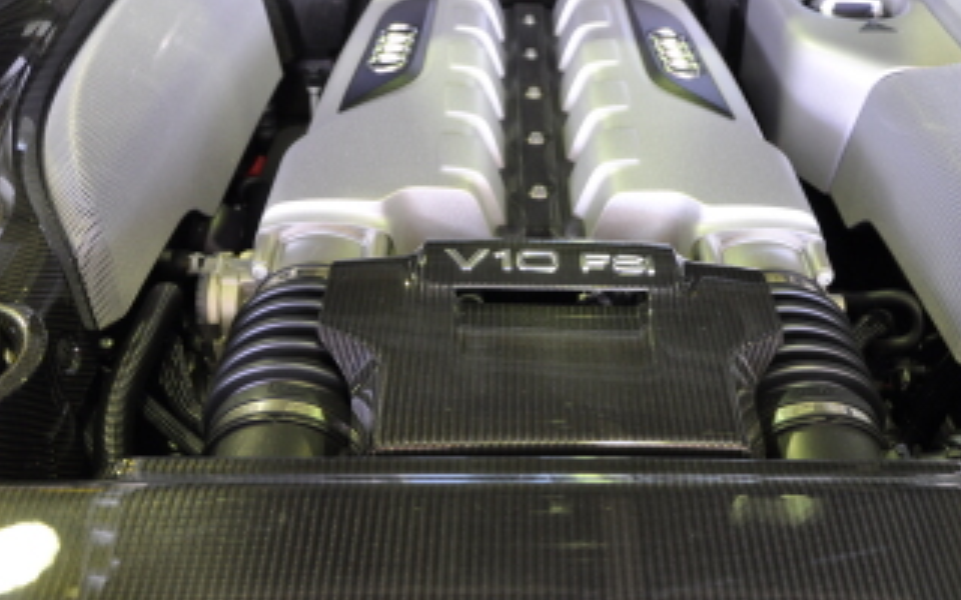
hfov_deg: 49.6
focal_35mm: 40
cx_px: 526
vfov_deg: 32.2
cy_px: 268
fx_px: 1038
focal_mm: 21
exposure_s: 1/15
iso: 400
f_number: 4
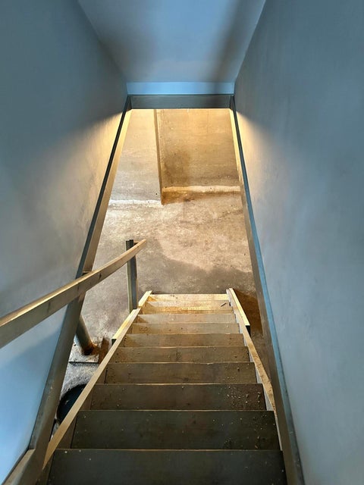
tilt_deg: -44.8
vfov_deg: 67.3
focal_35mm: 26
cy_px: 242
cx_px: 182
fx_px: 365
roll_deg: +0.9
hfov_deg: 53.1
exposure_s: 1/40
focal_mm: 5.7
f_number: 1.5
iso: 500
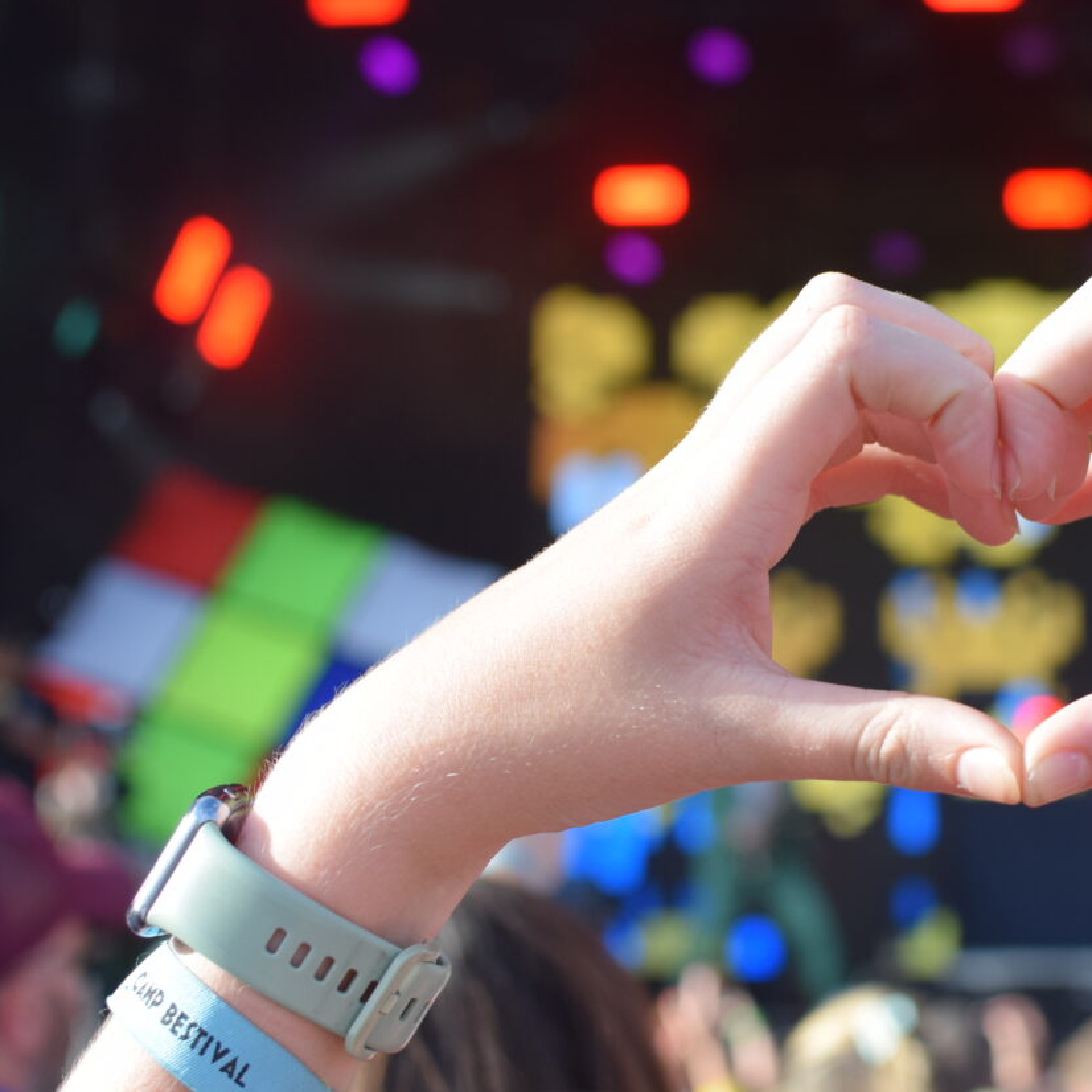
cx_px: 928
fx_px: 2775
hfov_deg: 21.9
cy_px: 596
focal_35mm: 78
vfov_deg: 22.3
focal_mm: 35
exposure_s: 1/1250
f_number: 5
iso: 400
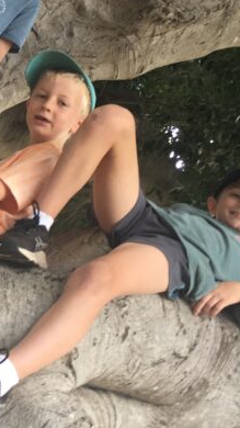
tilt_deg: +16.5
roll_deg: -42.4
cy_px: 97
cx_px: -186
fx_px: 940
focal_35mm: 83
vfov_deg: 25.2
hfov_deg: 13.2
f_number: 2.2
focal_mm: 4.15
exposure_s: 1/50
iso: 25
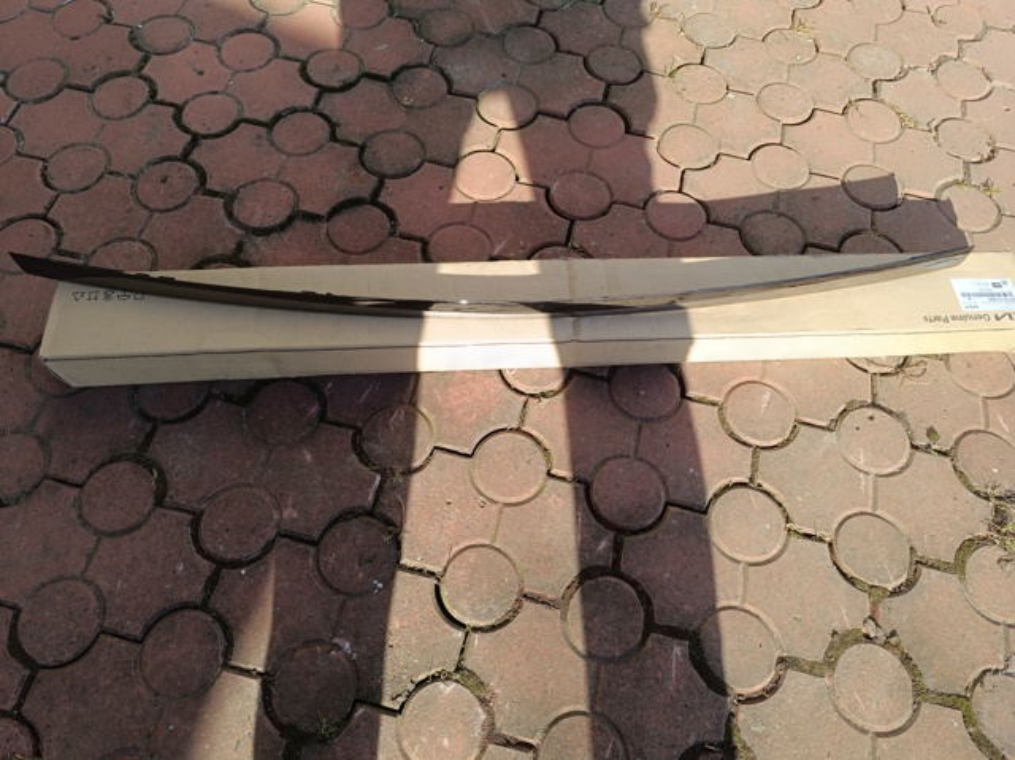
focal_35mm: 24
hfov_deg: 71.6
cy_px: 380
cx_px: 508
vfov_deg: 56.8
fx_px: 703
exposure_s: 1/178
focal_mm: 6.14
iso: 50
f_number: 1.65
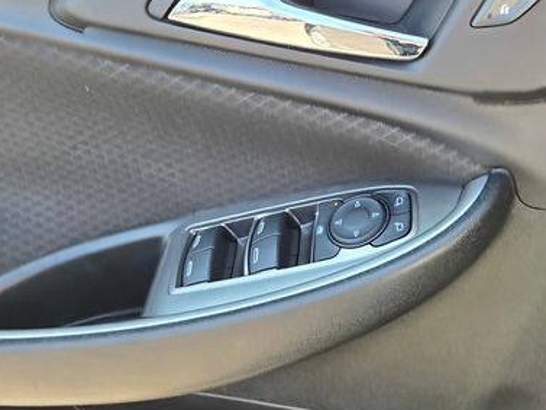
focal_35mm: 39
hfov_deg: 47.2
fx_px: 615
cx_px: 353
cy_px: 165
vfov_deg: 36.7
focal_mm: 5.4
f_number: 1.8
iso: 32
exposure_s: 1/70
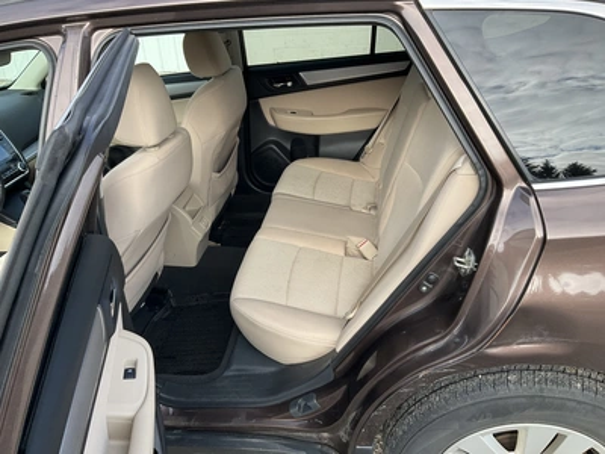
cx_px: 302
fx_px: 507
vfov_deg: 48.2
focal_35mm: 29
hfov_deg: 61.7
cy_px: 227
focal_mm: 3
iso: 25
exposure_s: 1/283
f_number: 1.8
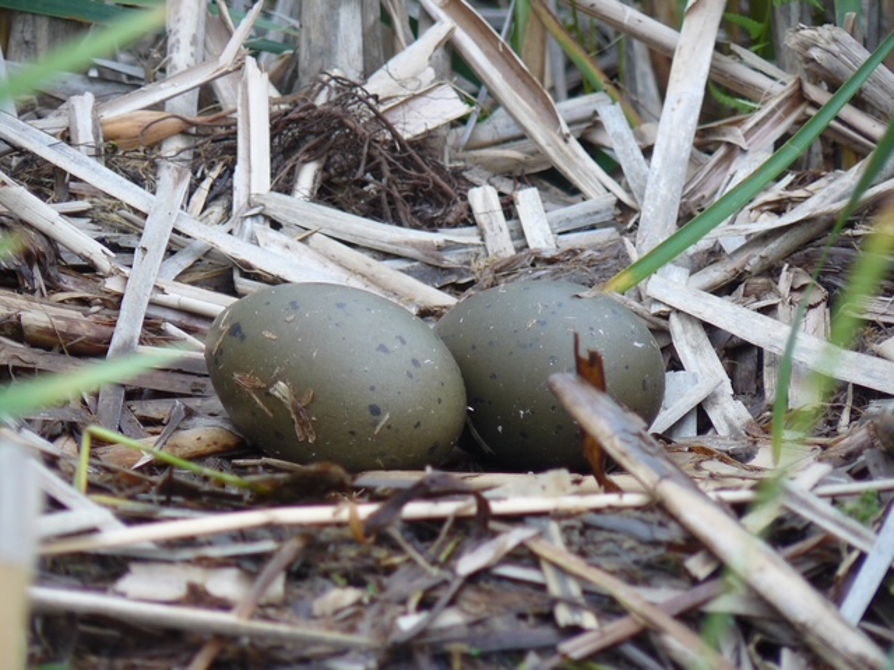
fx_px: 9814
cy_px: 335
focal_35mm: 380
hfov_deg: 5.2
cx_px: 447
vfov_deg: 3.9
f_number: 3.3
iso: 100
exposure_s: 1/50
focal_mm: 63.3
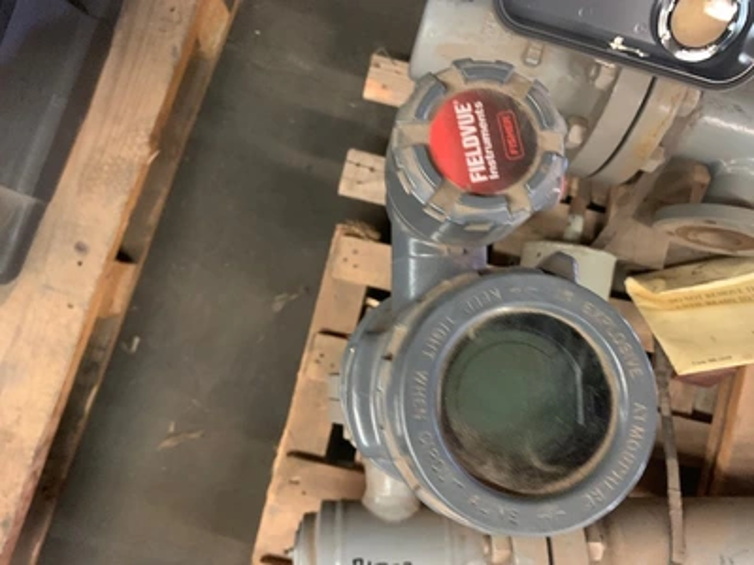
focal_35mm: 26
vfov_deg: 53.1
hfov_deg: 67.3
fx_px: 566
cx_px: 377
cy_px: 282
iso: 640
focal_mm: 4.25
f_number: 1.8
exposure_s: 1/30
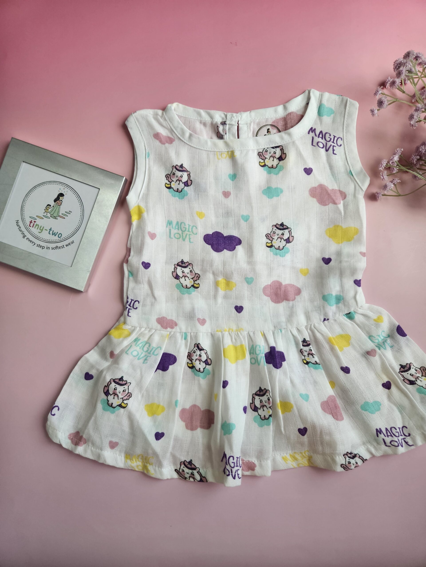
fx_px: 377
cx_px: 213
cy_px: 284
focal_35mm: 23
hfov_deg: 58.9
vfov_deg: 73.9
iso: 200
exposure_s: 1/180
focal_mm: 5.4
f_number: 1.8
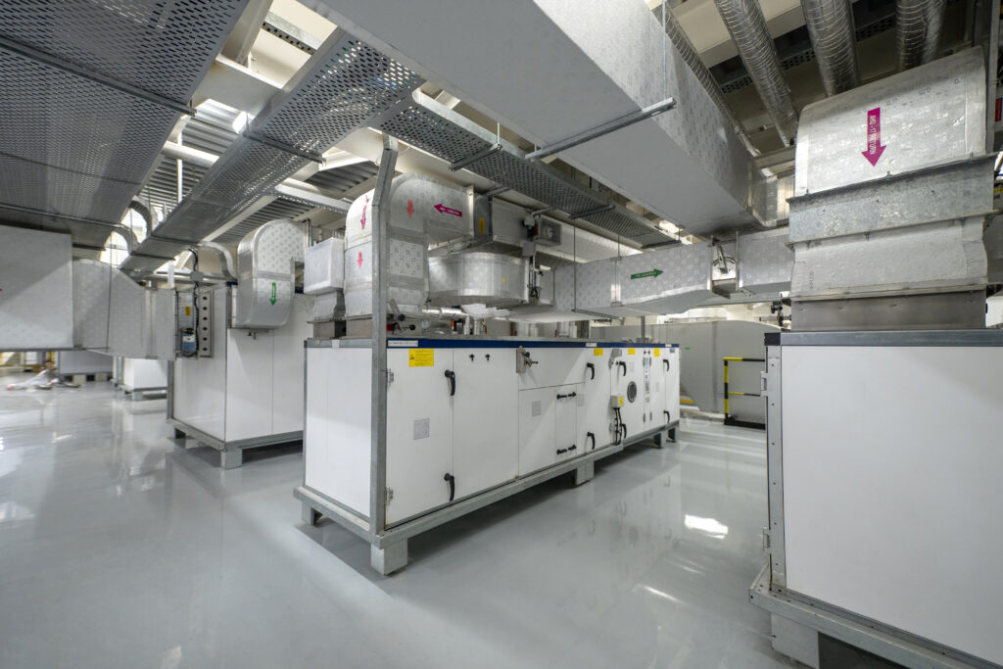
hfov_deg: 104.2
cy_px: 334
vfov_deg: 81.2
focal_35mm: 14
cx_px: 502
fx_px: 390
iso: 500
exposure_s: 1/80
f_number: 2.2
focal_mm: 14
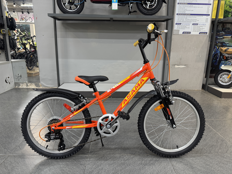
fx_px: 161
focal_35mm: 24
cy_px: 87
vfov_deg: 56.8
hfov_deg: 71.6
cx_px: 116
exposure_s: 1/102
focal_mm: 6.76
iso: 200
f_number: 1.78
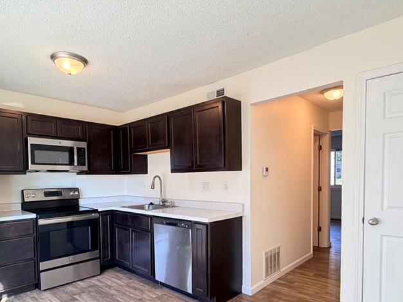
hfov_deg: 73.6
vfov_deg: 58.1
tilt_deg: -1.6
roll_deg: +0.4
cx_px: 175
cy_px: 190
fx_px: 268
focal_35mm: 23
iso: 200
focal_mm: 2.22
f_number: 2.2
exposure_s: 1/120
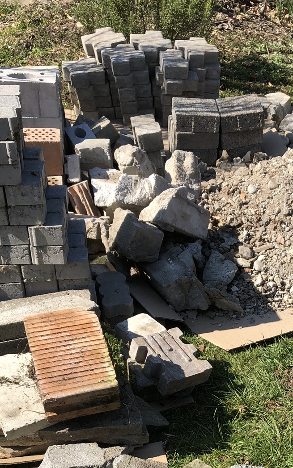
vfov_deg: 33.4
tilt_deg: -42.3
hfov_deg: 22.0
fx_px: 741
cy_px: 413
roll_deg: -7.6
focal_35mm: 58
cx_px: 247
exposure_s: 1/1143
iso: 20
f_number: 1.8
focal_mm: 3.99
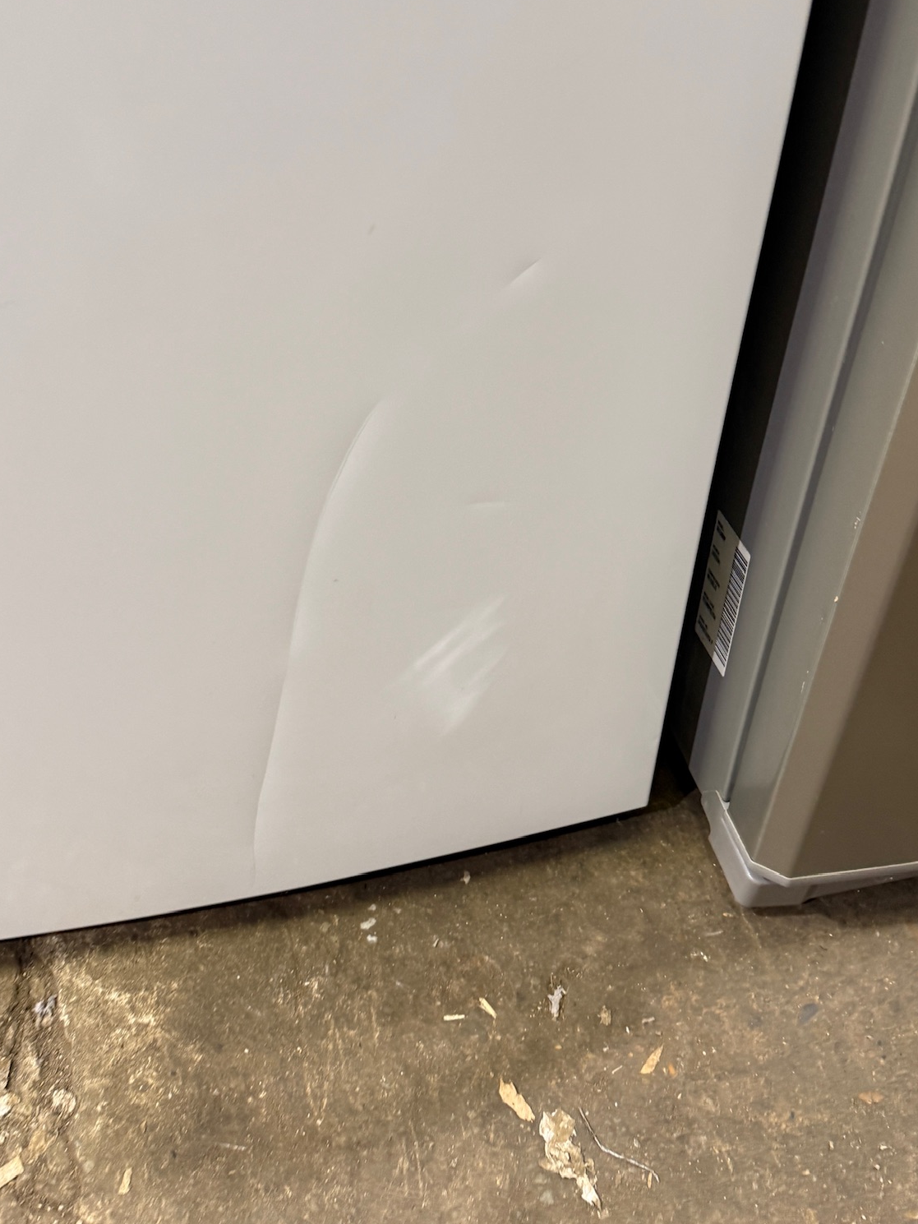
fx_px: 1167
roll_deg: +0.1
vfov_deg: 54.8
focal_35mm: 33
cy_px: 474
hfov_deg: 42.9
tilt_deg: -42.0
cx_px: 424
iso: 250
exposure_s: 1/50
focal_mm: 6.76
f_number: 1.78
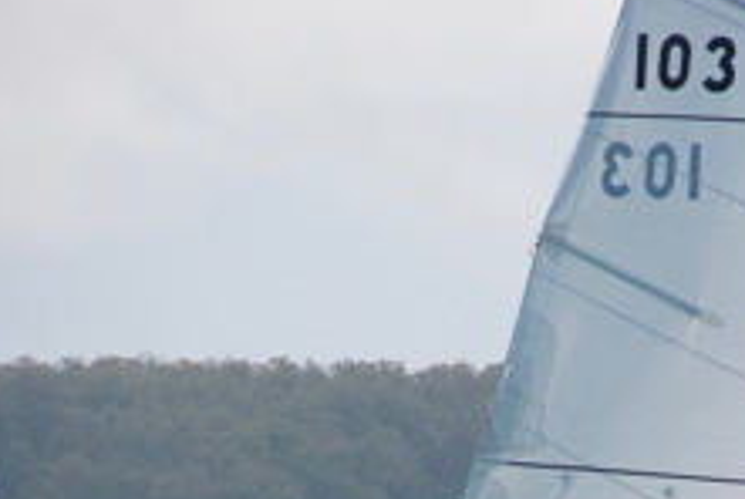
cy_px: 634
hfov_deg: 3.0
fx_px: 13987
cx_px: 807
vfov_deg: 2.0
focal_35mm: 675
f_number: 5.6
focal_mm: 170
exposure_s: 1/3200
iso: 800
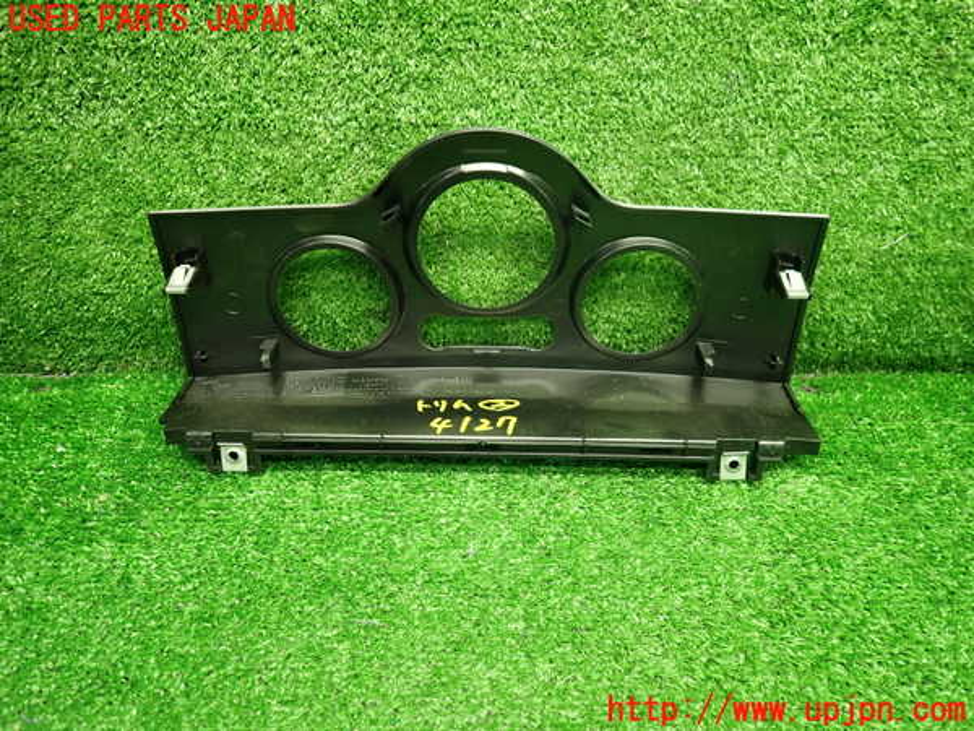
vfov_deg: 54.9
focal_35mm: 25
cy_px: 366
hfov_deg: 69.4
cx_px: 487
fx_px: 703
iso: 320
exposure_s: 1/30
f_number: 2
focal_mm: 4.5
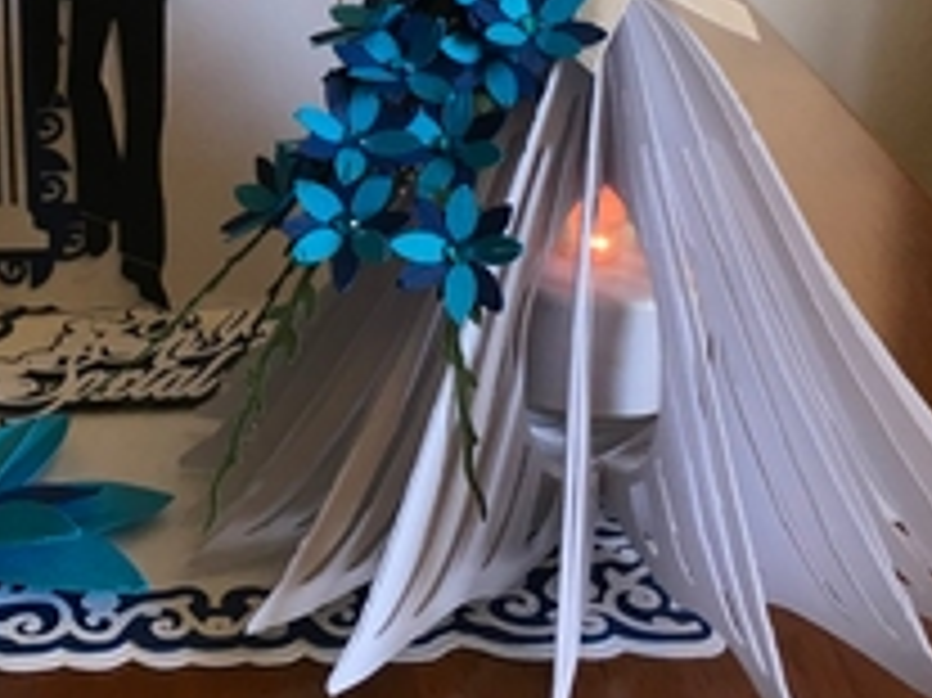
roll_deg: -1.0
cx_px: 252
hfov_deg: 30.3
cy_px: 79
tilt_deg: -19.4
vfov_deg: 22.7
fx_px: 1695
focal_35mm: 63
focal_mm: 4.15
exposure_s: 1/33
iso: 40
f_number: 2.2
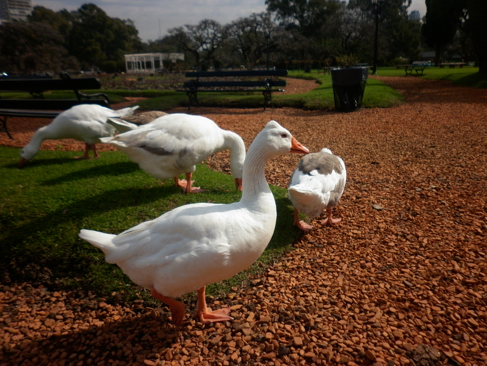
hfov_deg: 63.4
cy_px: 183
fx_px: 394
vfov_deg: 49.7
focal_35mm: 28
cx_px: 244
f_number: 7.1
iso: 80
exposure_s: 1/400
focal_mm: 5
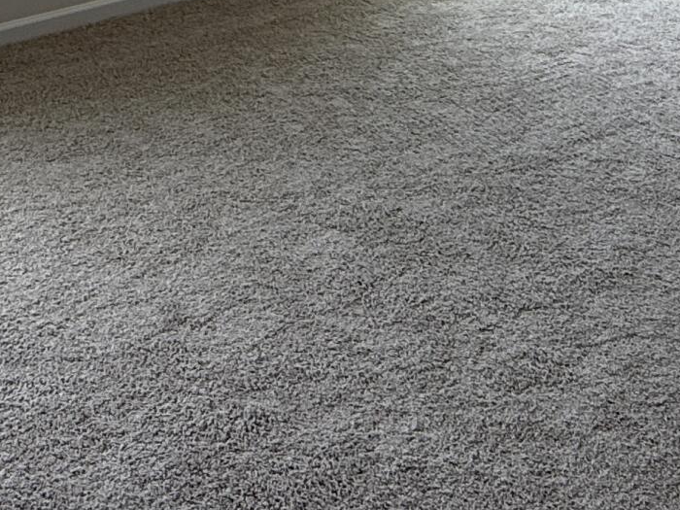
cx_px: 408
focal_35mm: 60
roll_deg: +0.0
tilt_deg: -0.3
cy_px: -348
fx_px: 1179
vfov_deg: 19.6
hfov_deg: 32.1
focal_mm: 2.22
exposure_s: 1/105
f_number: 2.2
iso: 40
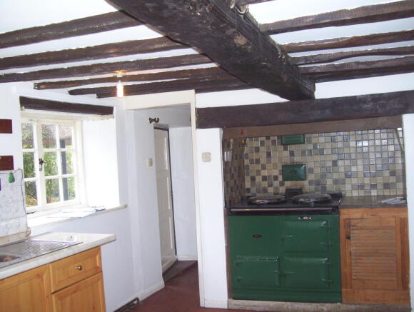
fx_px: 431
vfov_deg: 39.8
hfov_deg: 51.3
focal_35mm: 36
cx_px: 207
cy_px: 156
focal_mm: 6
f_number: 2.7
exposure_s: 1/60
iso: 200
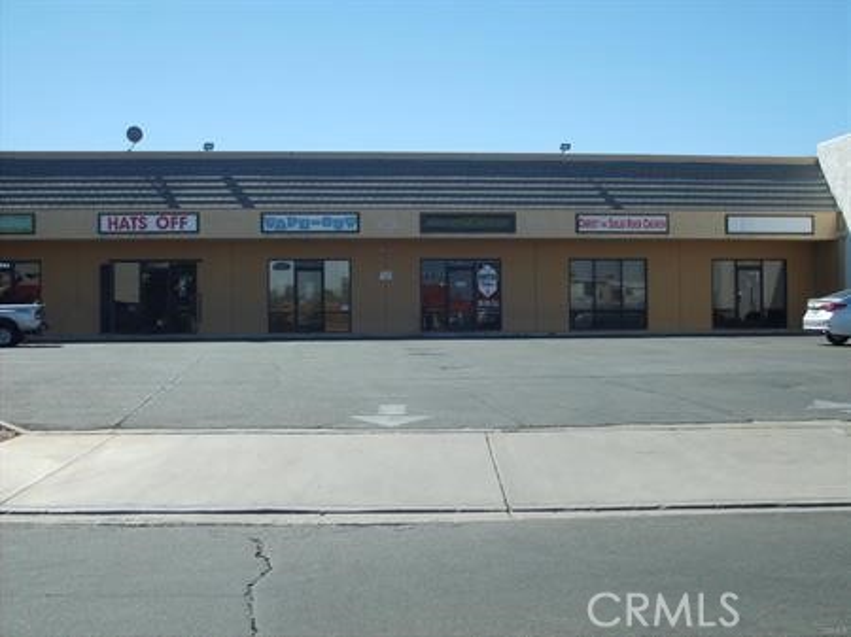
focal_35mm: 52
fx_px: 1278
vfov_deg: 28.0
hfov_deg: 36.8
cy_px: 318
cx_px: 426
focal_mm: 8.7
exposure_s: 1/180
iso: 50
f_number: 8.4
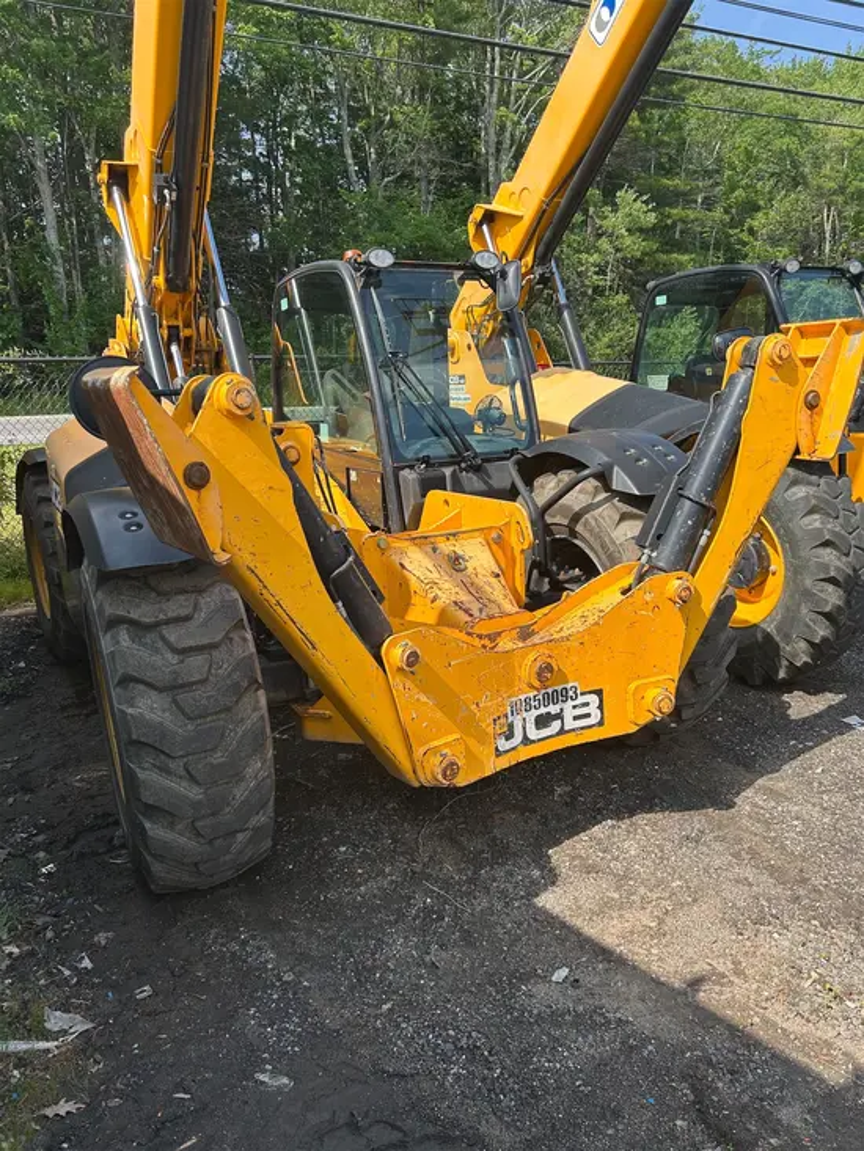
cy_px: 576
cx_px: 432
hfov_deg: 53.1
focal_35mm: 26
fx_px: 865
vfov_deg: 67.3
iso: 50
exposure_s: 1/1724
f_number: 1.5
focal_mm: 5.7
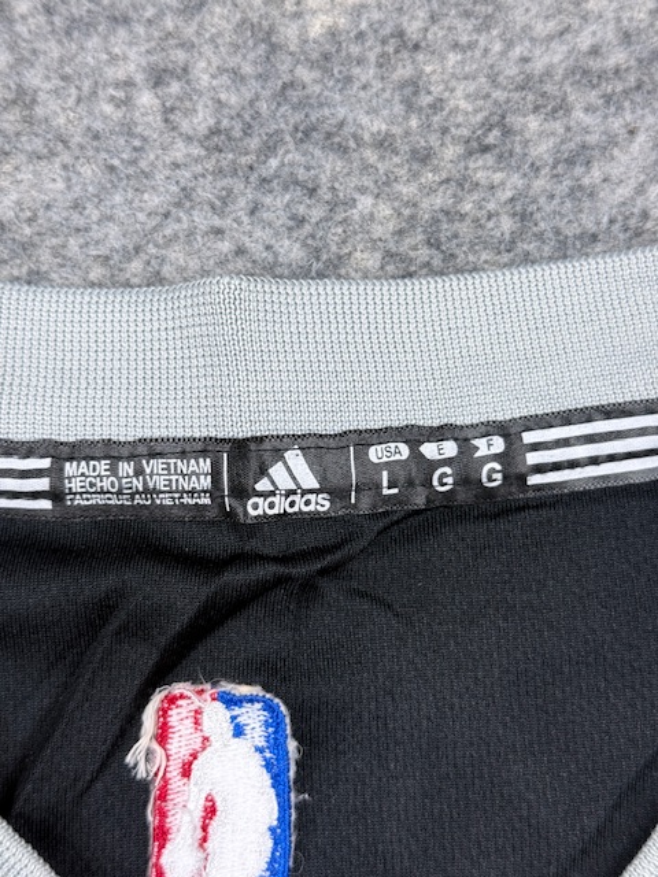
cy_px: 438
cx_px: 329
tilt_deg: -55.9
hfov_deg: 30.3
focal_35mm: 48
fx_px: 1217
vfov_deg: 39.7
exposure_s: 1/100
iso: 50
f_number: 1.78
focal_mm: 6.76
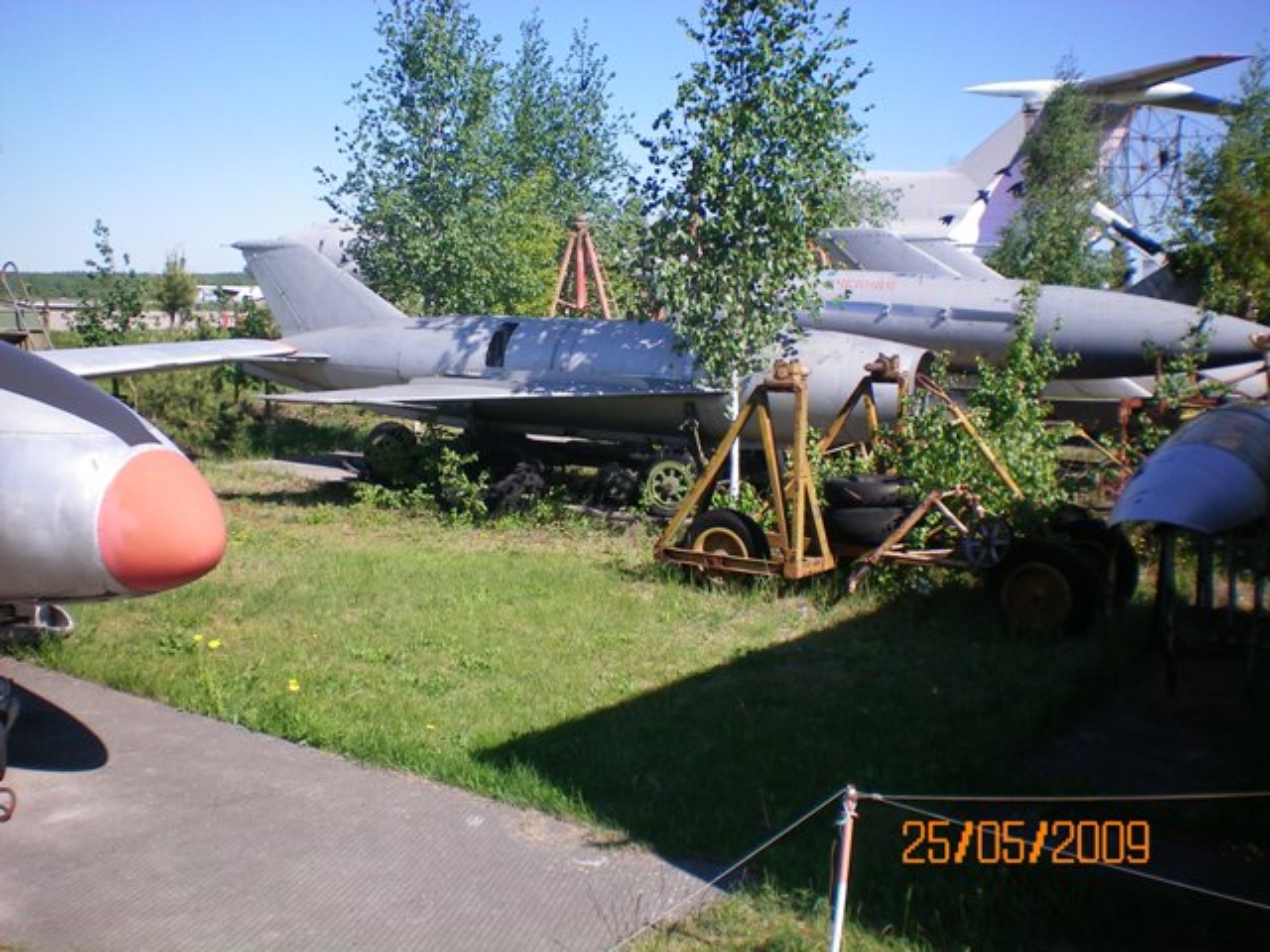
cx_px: 635
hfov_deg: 49.0
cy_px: 476
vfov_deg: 37.7
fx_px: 1394
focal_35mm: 38
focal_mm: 6.3
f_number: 4.6
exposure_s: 1/320
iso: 64
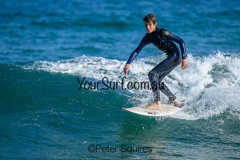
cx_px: 131
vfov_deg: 1.6
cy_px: 83
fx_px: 5867
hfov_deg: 2.3
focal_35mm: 880
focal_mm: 800
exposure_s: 1/2000
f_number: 6.3
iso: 360
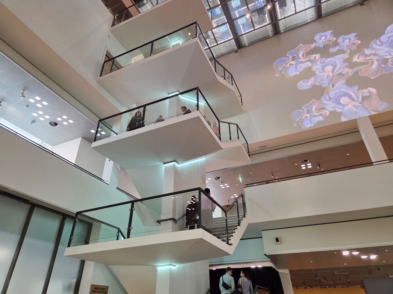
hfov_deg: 73.9
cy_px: 147
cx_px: 196
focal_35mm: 23
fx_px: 261
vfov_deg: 58.9
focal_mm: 5.4
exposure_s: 1/60
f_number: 1.8
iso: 500
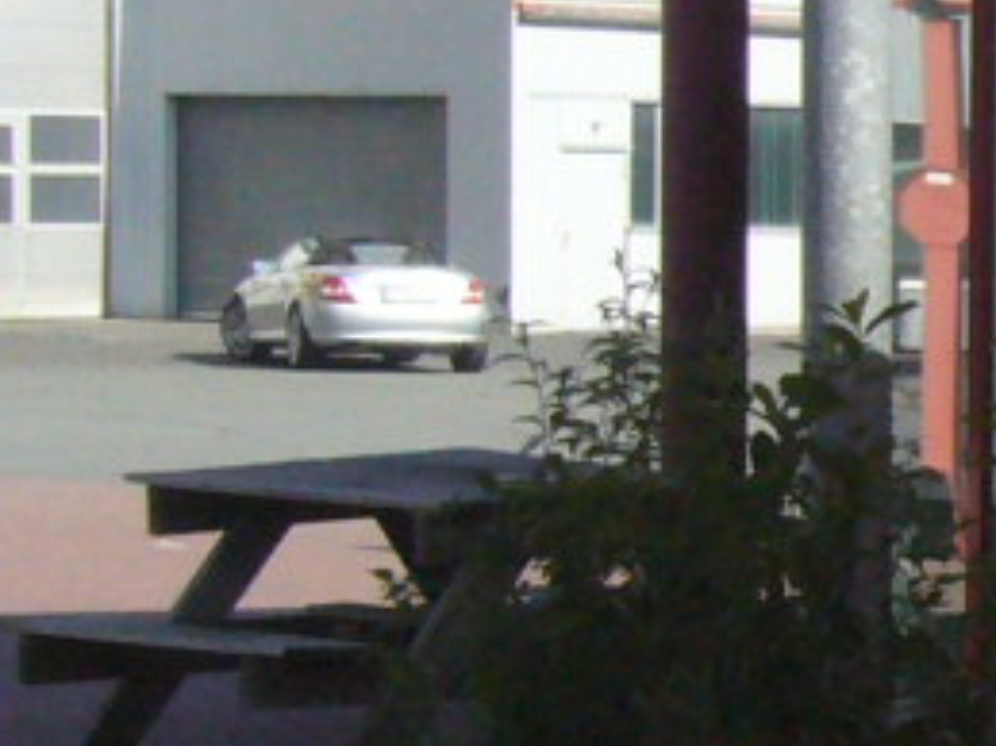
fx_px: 6212
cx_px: 2050
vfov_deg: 6.9
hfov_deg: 8.6
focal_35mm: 216
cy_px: 550
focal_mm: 5.8
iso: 200
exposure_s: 1/800
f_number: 5.6
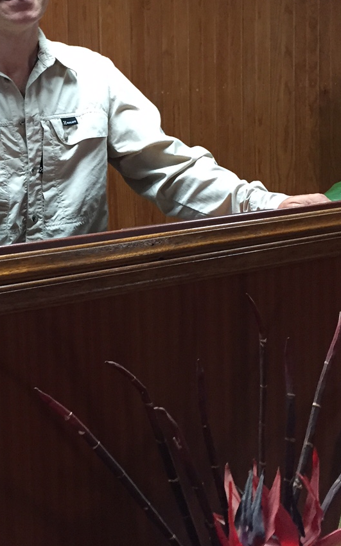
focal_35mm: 59
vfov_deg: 34.1
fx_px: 878
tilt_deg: -6.3
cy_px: 169
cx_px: 31
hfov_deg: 21.5
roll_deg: +3.1
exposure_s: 1/33
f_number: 2.2
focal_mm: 4.15
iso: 200
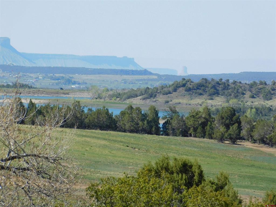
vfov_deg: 3.8
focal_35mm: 394
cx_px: 138
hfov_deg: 5.0
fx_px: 3141
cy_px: 104
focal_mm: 70
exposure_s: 1/500
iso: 125
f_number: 5.9
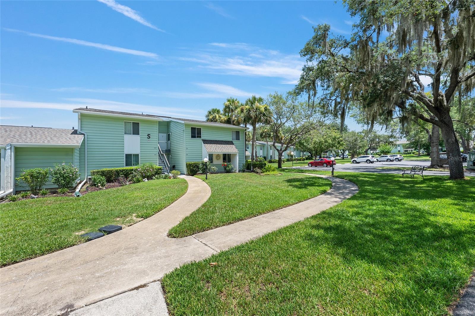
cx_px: 238
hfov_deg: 104.3
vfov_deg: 81.2
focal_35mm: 14
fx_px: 185
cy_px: 158
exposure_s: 1/400
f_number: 8
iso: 320
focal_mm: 14
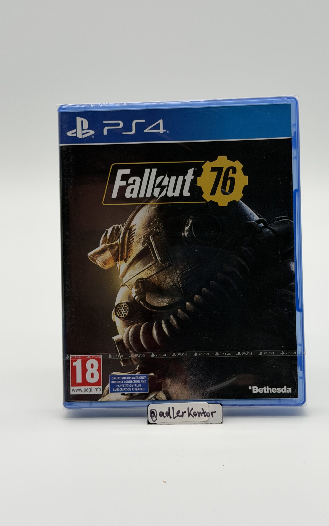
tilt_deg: -15.6
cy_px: 263
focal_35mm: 51
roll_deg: +0.8
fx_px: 732
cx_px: 181
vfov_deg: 39.6
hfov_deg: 25.3
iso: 100
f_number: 1.78
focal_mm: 6.76
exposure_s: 1/681
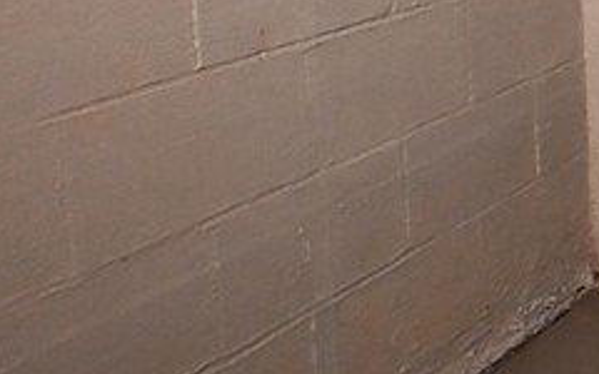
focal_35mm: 83
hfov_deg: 16.4
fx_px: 1355
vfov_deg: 15.0
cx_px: 1308
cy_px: -115
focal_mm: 12
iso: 3200
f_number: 4
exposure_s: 1/60
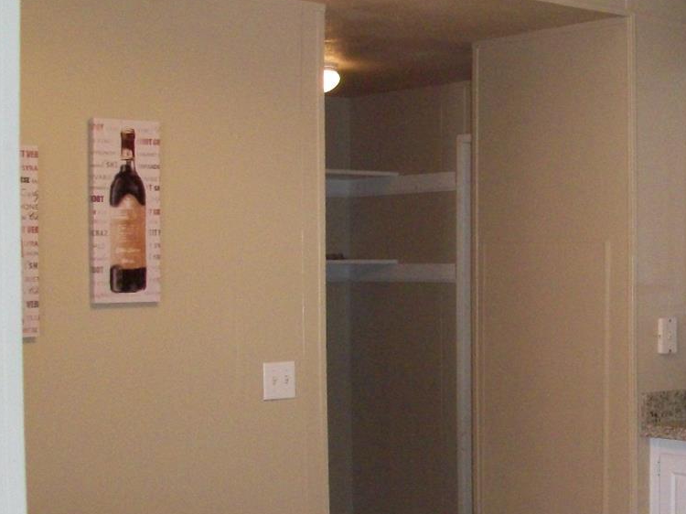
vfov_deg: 20.9
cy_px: 361
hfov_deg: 26.6
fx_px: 1387
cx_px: 651
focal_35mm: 70
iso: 400
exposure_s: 1/125
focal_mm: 6.3
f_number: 3.1
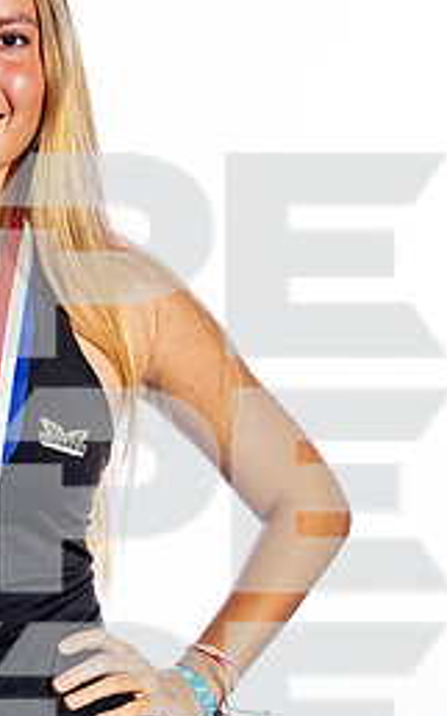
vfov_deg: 11.1
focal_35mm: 189
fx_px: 3688
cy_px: 488
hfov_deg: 6.9
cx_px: -126
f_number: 8
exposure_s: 1/250
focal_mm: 59
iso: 250
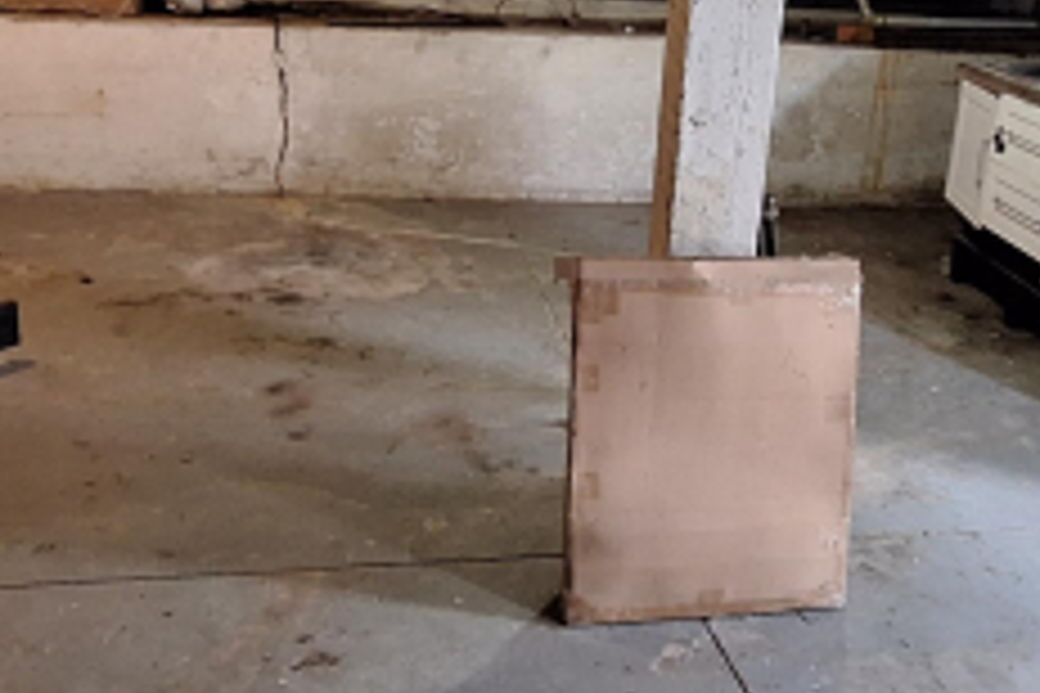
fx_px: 1127
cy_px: 207
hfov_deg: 49.5
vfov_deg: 33.8
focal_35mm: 39
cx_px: 556
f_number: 2.2
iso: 400
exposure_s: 1/24
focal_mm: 1.74
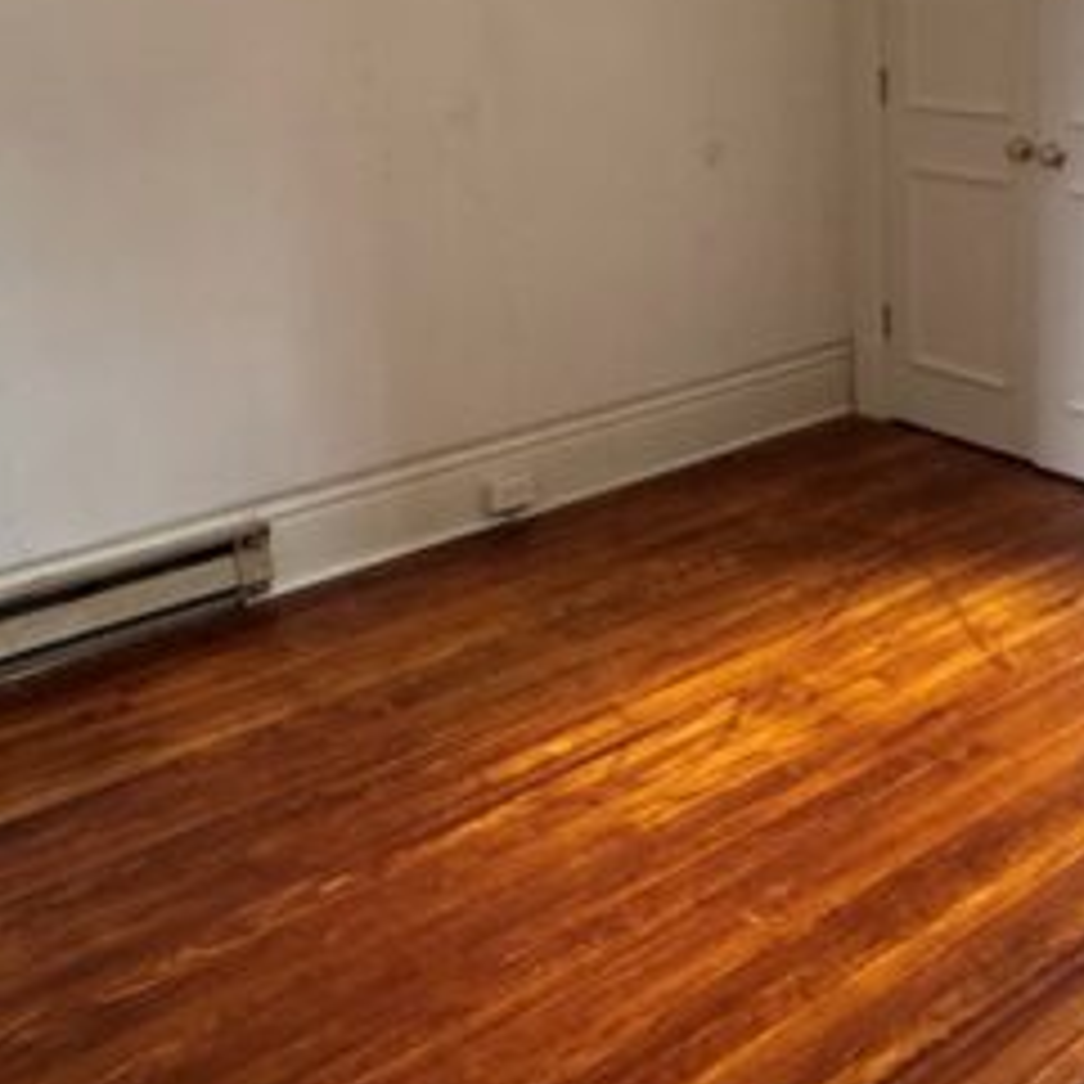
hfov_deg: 40.0
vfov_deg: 39.8
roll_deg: +1.1
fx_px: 1453
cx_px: 787
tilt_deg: -13.2
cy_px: 274
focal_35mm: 41
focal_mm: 2.22
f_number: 2.2
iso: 250
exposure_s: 1/60
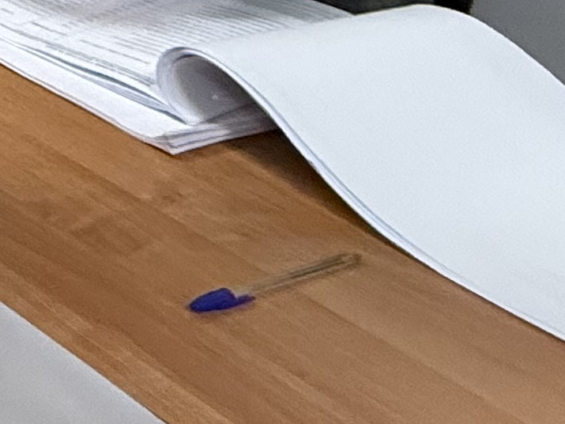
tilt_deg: -6.9
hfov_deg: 13.6
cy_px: -490
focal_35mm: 79
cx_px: -916
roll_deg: -0.4
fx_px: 1289
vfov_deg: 14.5
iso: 250
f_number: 2.2
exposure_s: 1/100
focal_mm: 2.22
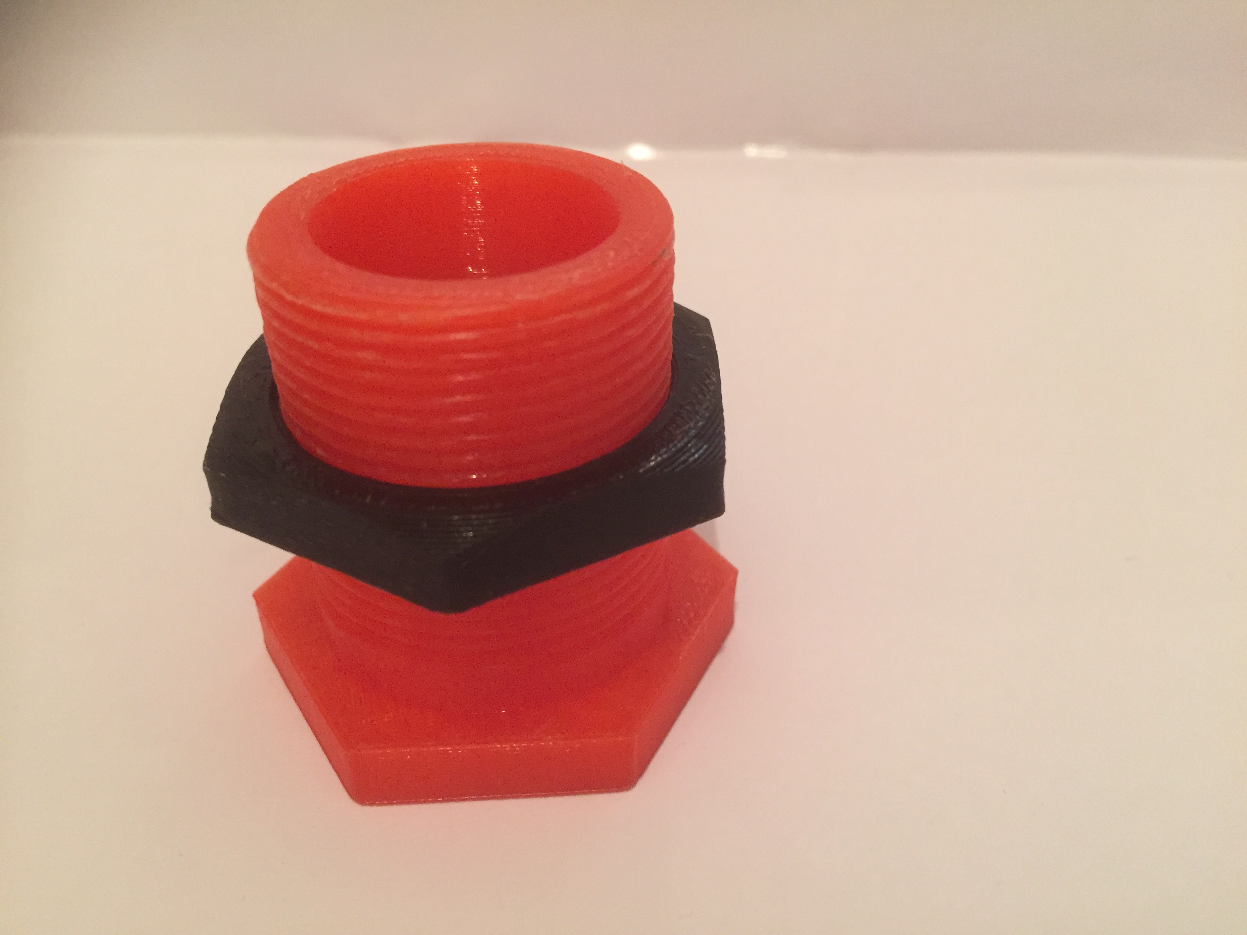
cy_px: 468
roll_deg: +0.3
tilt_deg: -35.5
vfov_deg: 48.2
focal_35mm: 29
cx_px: 624
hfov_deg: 61.7
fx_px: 1045
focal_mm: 4.15
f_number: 2.2
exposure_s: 1/20
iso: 250
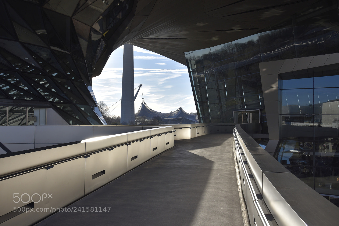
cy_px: 113
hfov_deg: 54.4
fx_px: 330
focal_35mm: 35
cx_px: 170
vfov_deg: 37.9
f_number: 10
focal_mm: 35
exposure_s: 1/400
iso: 200
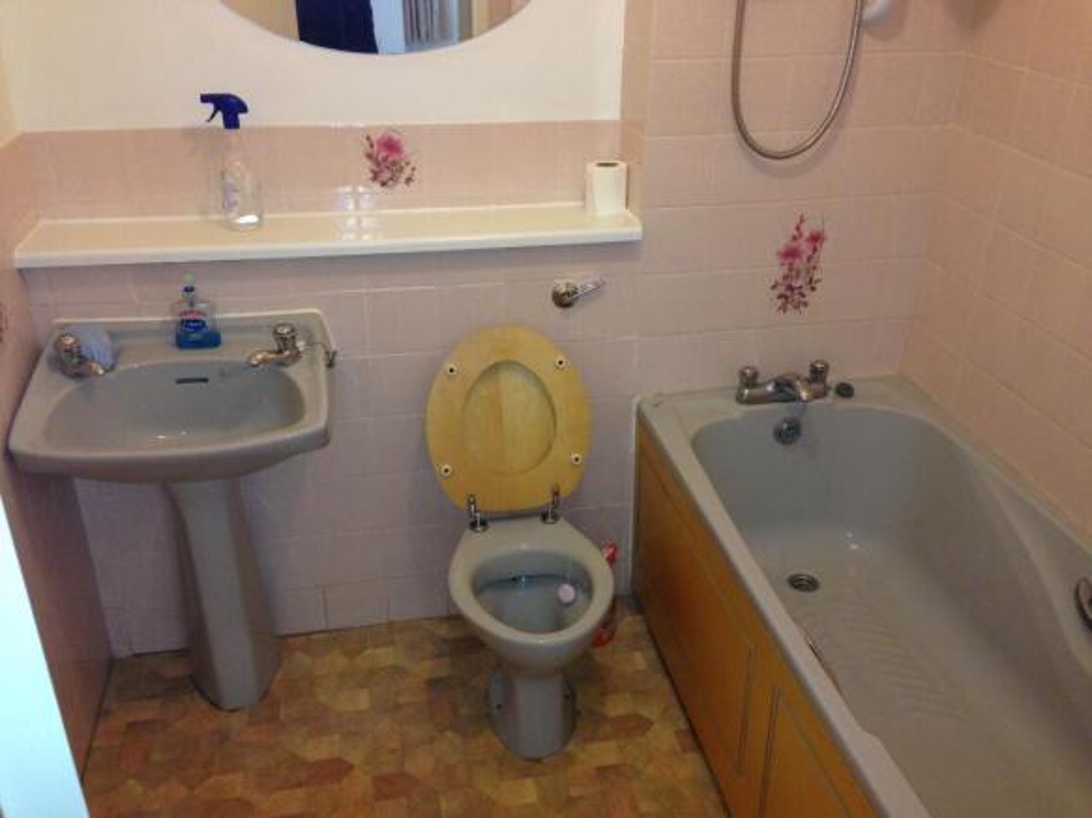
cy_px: 409
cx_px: 546
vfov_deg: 42.9
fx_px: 1041
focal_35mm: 33
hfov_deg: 55.4
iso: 160
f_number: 2.4
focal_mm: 4.12
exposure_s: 1/20
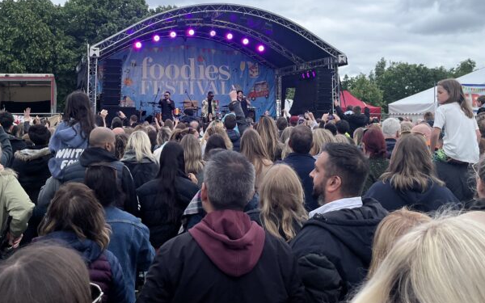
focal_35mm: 47
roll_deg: -1.5
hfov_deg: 42.6
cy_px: 61
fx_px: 621
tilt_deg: +4.4
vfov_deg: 26.9
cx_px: 240
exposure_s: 1/1129
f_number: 1.6
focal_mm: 5.1
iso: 50
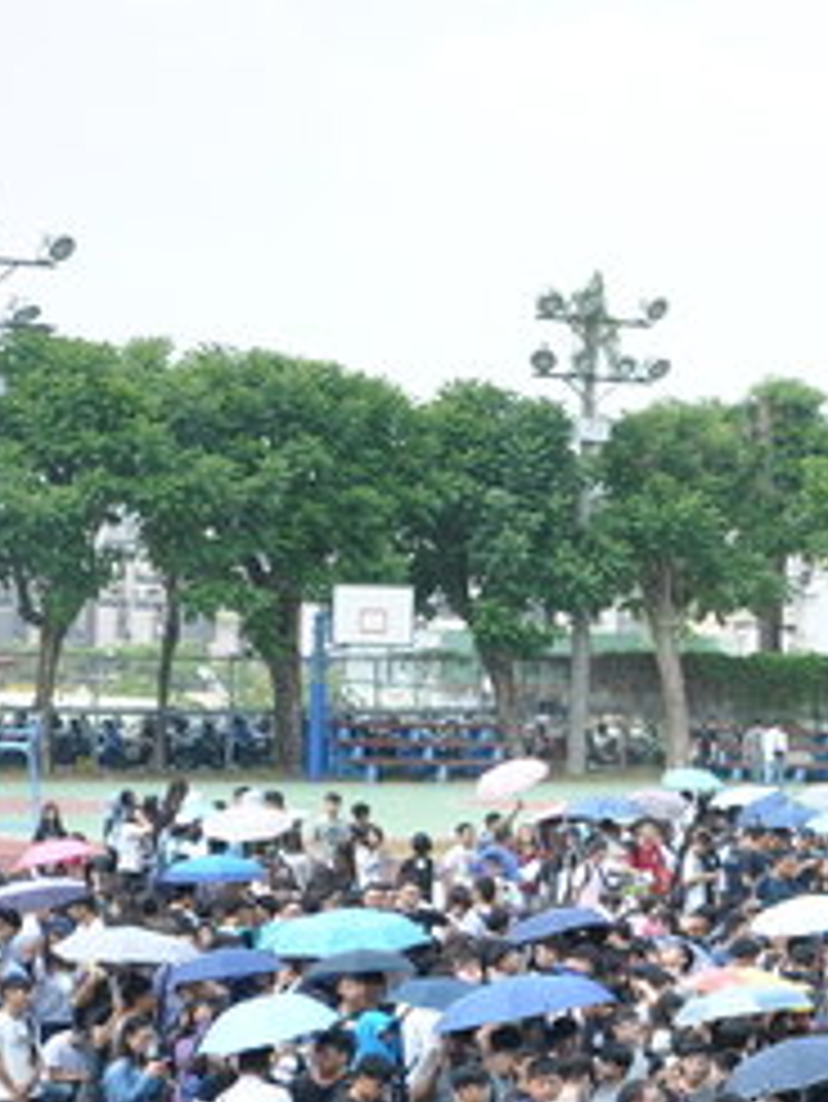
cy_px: 794
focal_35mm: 140
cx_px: 1480
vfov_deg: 14.0
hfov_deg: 10.0
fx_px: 4461
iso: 200
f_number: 7.1
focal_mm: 34
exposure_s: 1/200
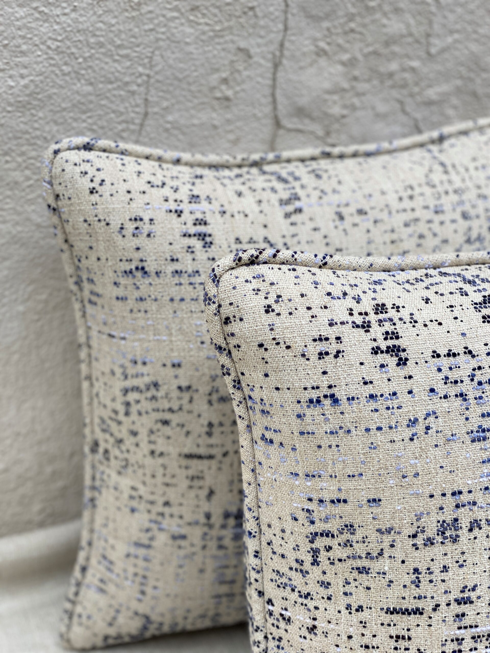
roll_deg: -4.2
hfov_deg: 28.0
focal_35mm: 52
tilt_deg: -30.7
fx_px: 981
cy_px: 326
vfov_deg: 36.8
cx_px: 245
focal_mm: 6
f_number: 2
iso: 20
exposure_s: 1/122
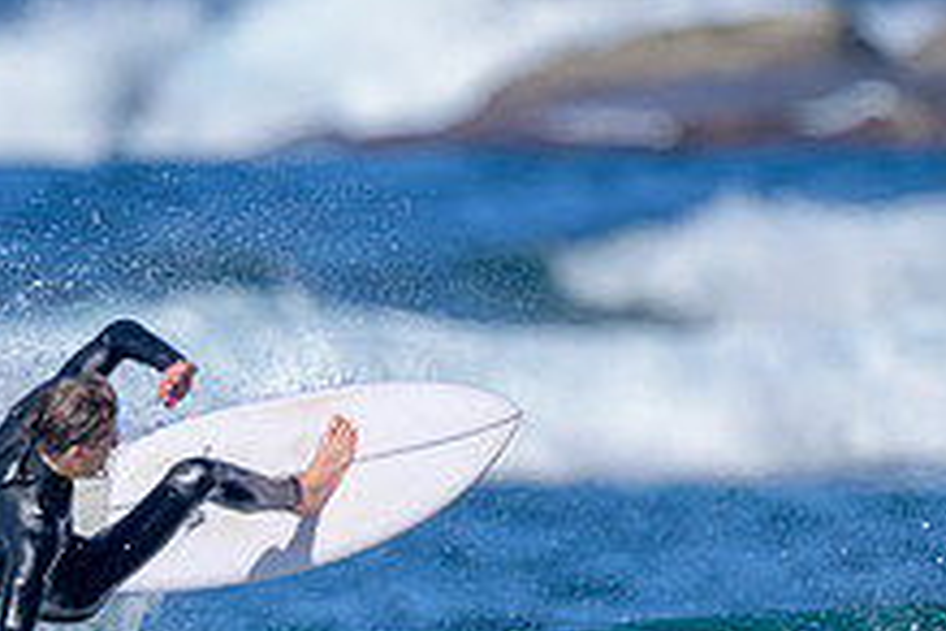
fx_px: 76541
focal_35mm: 2913
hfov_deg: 0.7
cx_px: -85
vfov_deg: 0.5
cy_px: 817
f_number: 6.3
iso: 220
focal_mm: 800
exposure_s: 1/2000
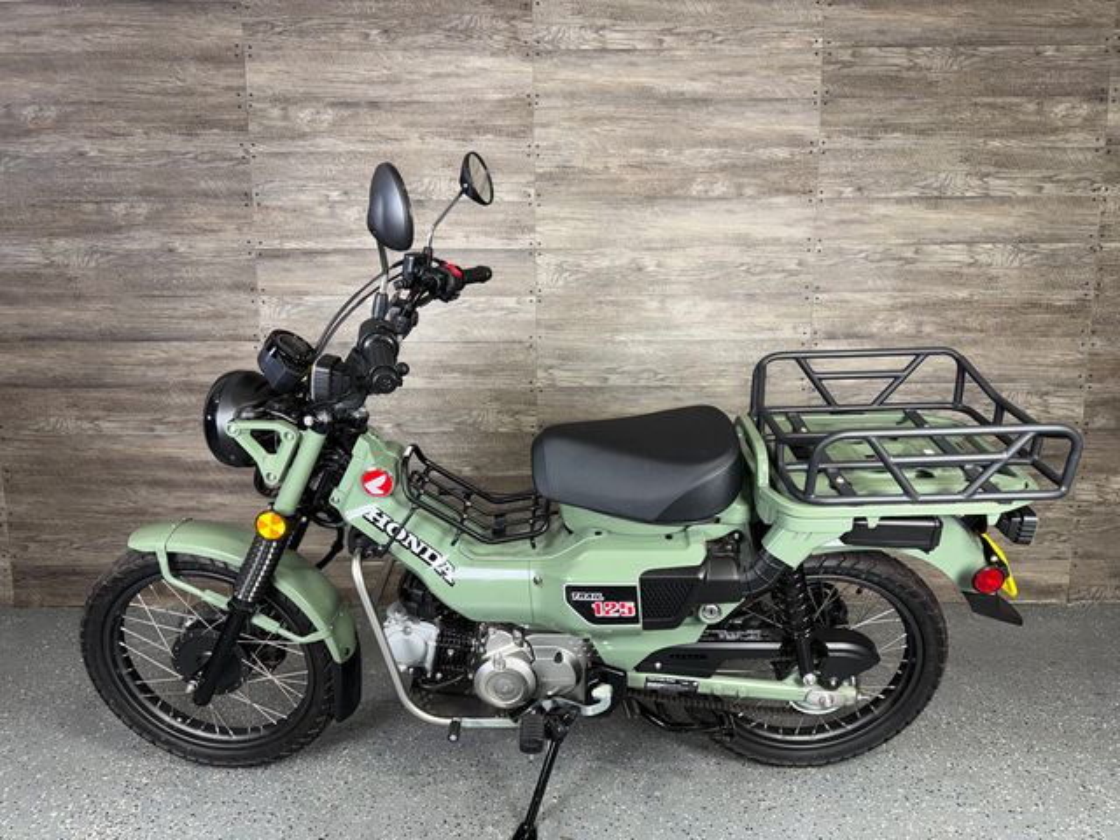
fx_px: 777
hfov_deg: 71.6
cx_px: 560
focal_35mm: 24
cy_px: 420
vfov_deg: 56.8
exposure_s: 1/30
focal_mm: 6.76
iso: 64
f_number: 1.78
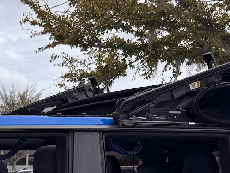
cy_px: 310
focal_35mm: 109
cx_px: -99
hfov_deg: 16.6
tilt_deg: -10.7
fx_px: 724
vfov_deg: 12.4
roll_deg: -0.7
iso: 80
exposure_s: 1/2604
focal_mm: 6.76
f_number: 1.78
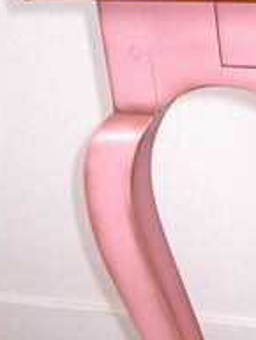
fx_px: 1241
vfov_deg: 15.5
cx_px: 403
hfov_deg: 11.2
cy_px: 289
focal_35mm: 126
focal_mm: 5.8
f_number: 4.8
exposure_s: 1/60
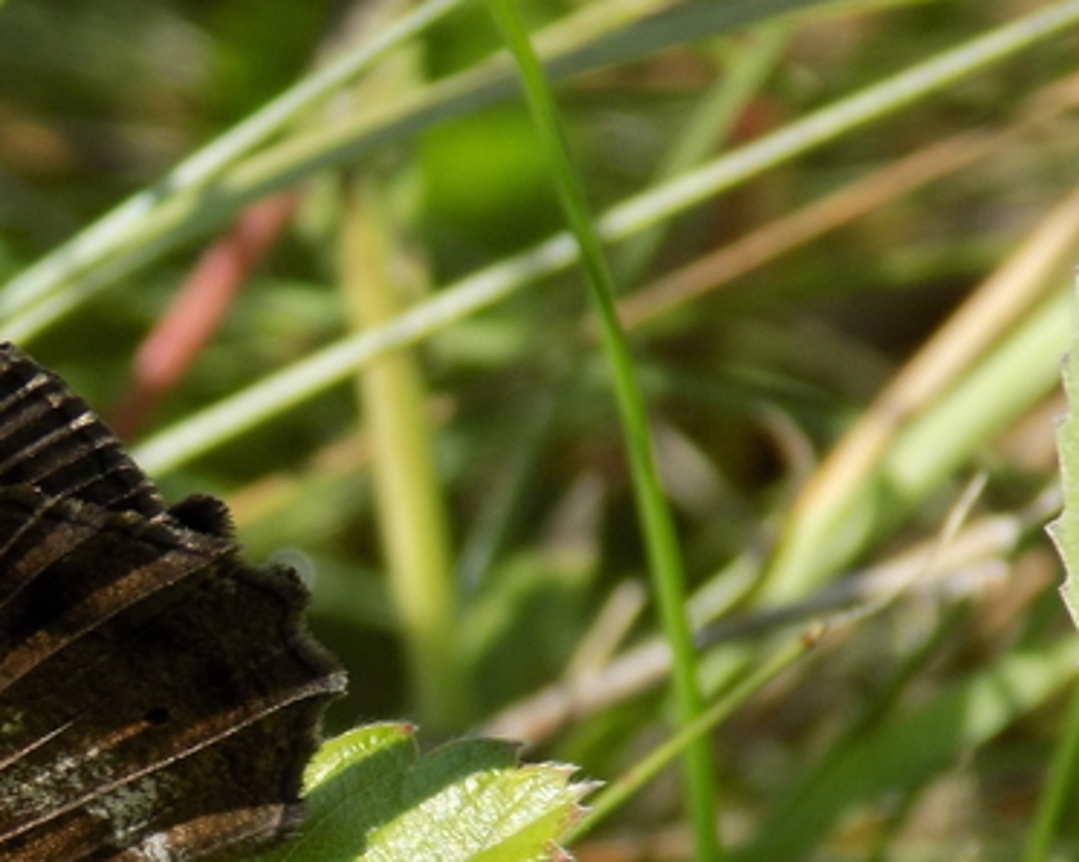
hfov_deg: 2.7
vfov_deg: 2.2
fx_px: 22598
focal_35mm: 708
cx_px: -51
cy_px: 795
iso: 80
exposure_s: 1/160
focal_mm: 56.4
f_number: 5.9
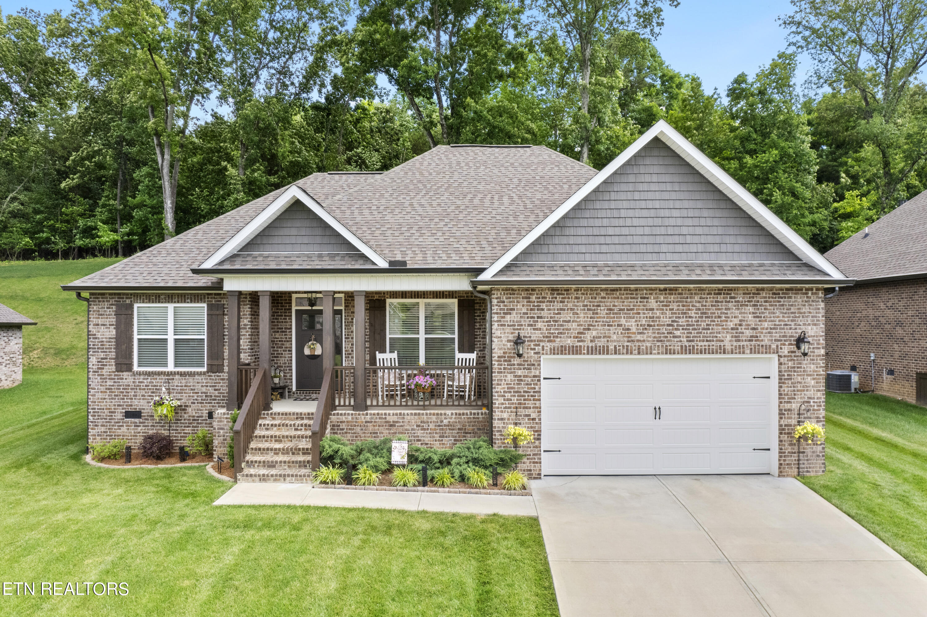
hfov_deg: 78.6
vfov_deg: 57.2
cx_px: 464
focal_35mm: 22
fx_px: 566
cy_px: 308
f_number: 2.8
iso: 100
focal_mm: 8.38
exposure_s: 1/400
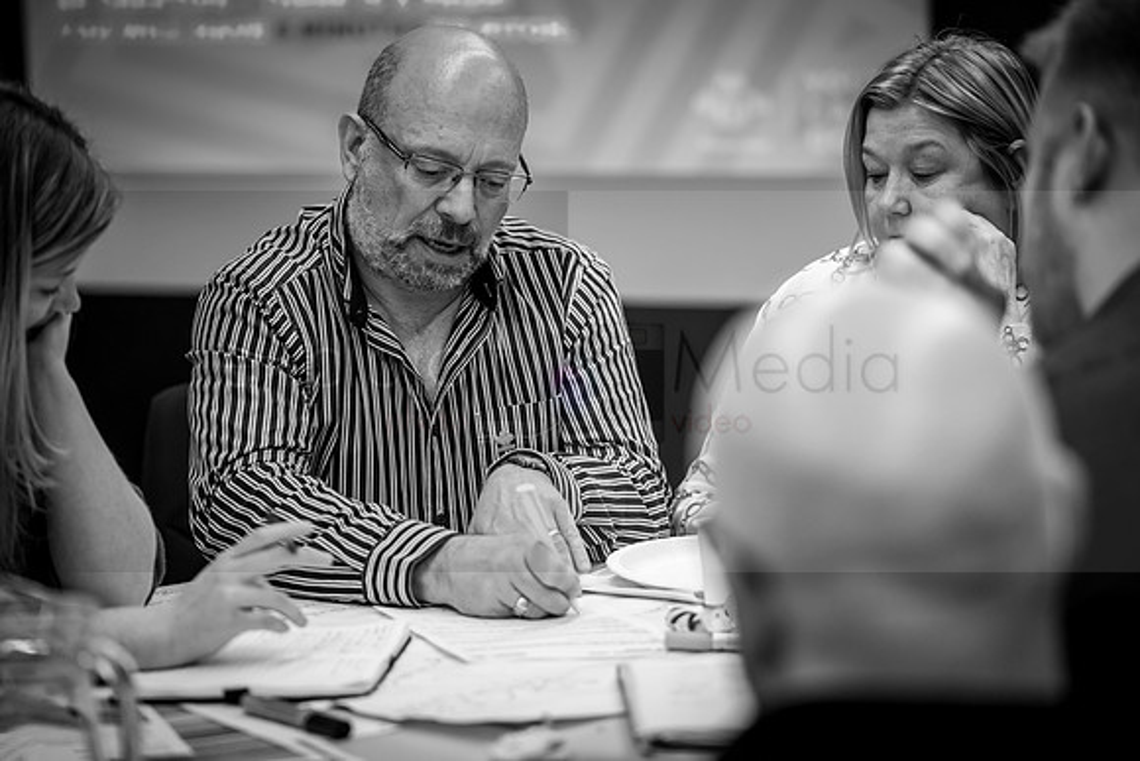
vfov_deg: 12.2
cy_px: 380
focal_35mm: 113
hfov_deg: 18.2
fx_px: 3565
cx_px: 570
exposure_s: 1/125
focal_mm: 109
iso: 500
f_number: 2.8
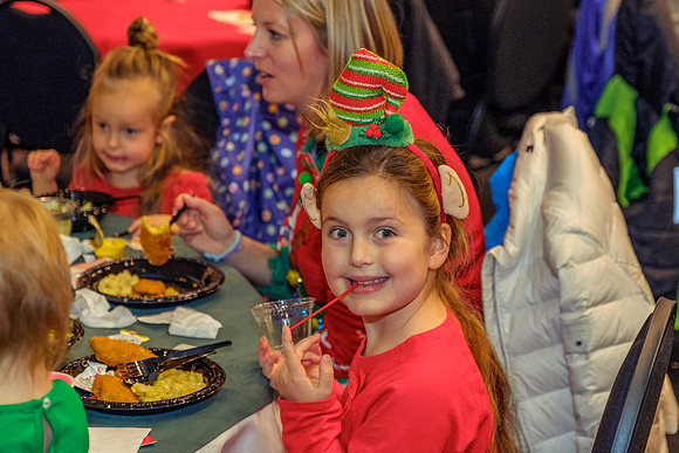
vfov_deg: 14.2
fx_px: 1816
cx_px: 354
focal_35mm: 96
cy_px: 213
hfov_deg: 21.2
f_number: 2.8
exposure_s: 1/125
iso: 1600
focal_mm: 55
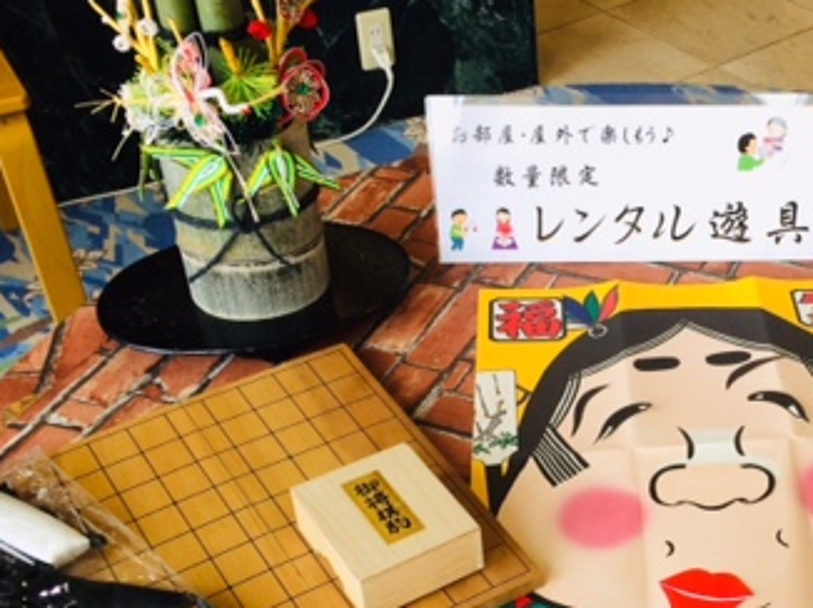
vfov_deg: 25.4
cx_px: 696
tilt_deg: -41.9
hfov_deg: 32.5
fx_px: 1338
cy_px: 434
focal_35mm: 57
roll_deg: -1.0
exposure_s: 1/60
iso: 32
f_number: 2.2
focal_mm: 4.15
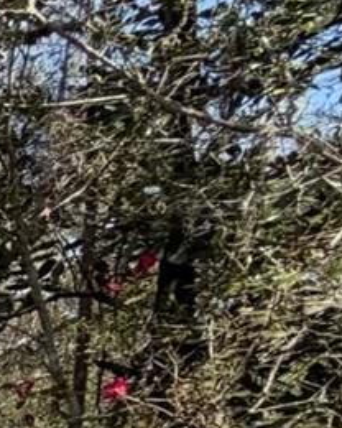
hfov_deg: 8.9
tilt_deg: -4.1
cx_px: -939
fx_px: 1063
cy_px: 640
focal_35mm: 84
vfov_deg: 19.8
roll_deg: +0.0
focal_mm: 2.22
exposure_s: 1/651
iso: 40
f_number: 2.2
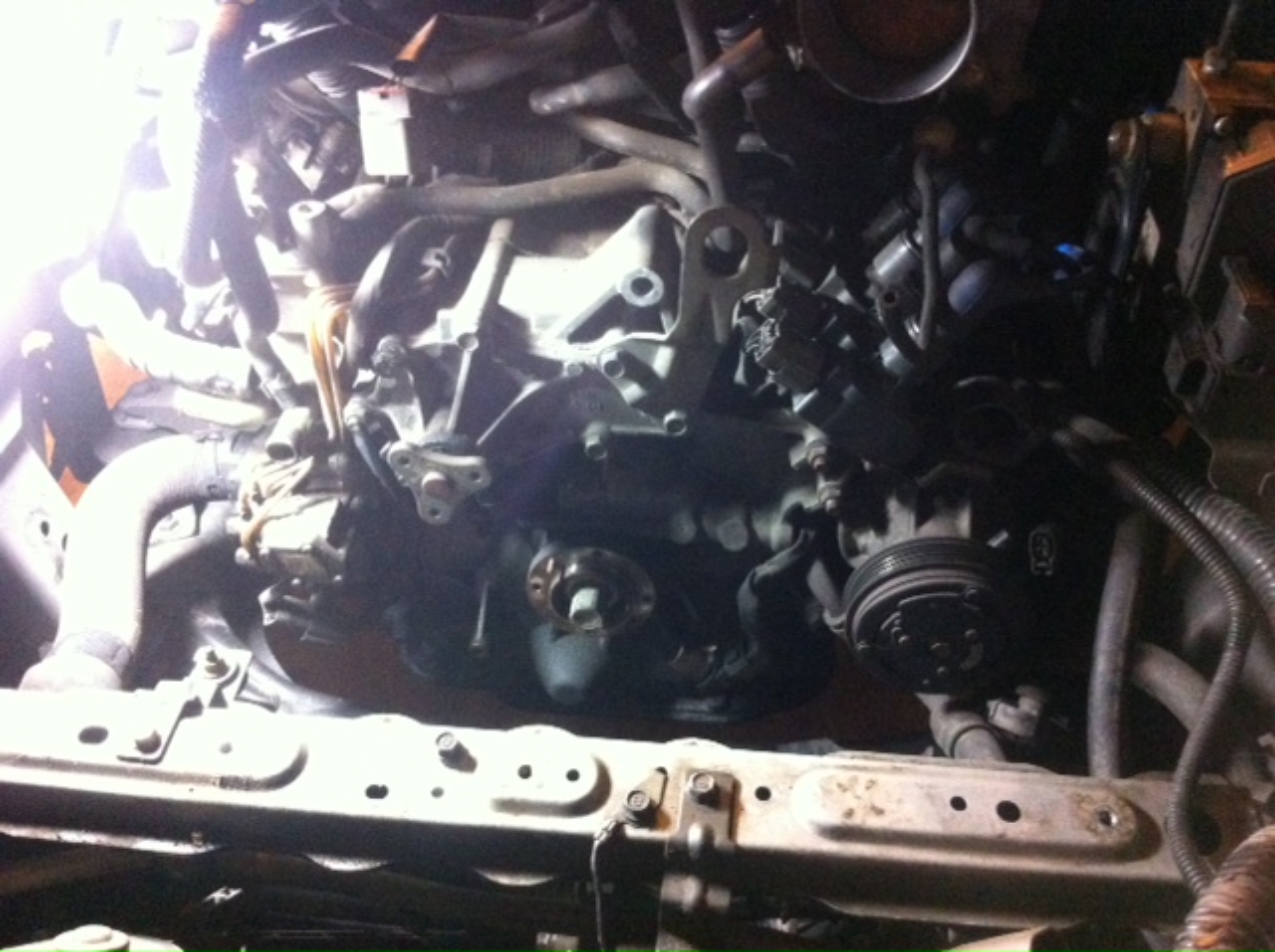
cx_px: 638
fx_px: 1287
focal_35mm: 35
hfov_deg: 52.7
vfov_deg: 40.6
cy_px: 476
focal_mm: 3.85
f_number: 2.8
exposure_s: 1/15
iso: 800
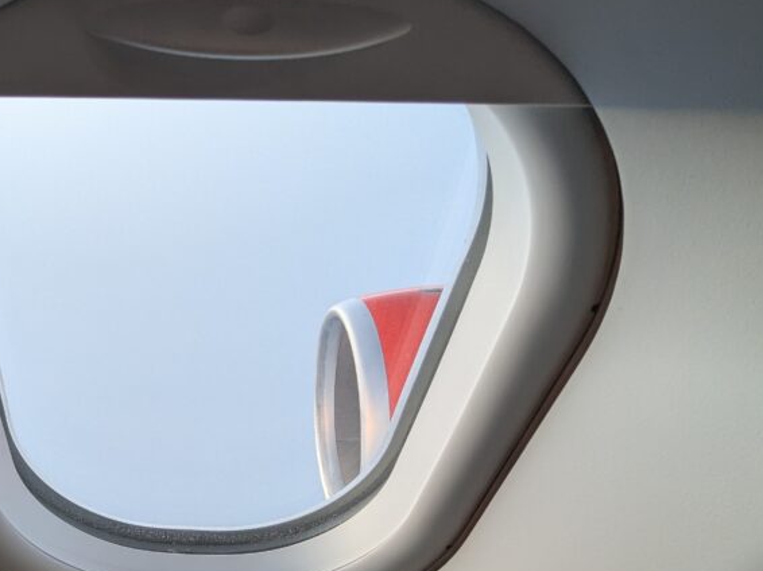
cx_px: 151
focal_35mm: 29
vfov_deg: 46.2
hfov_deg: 57.1
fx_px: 639
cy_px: 441
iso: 49
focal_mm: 2.35
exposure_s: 1/31.1
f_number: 2.2
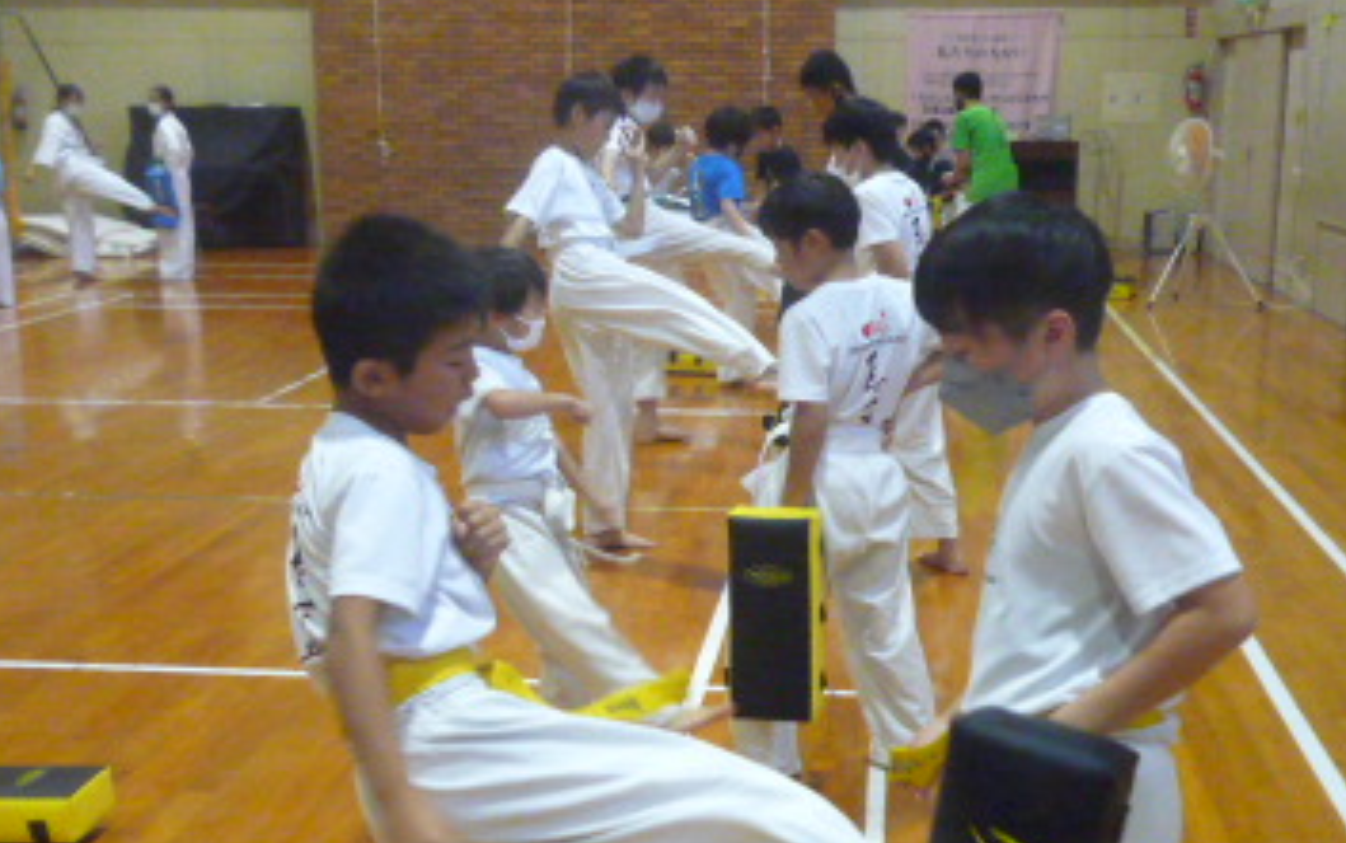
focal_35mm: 48
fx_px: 1762
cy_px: 557
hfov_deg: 41.8
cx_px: 713
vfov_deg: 26.8
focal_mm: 4.4
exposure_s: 1/100
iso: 800
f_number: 2.8
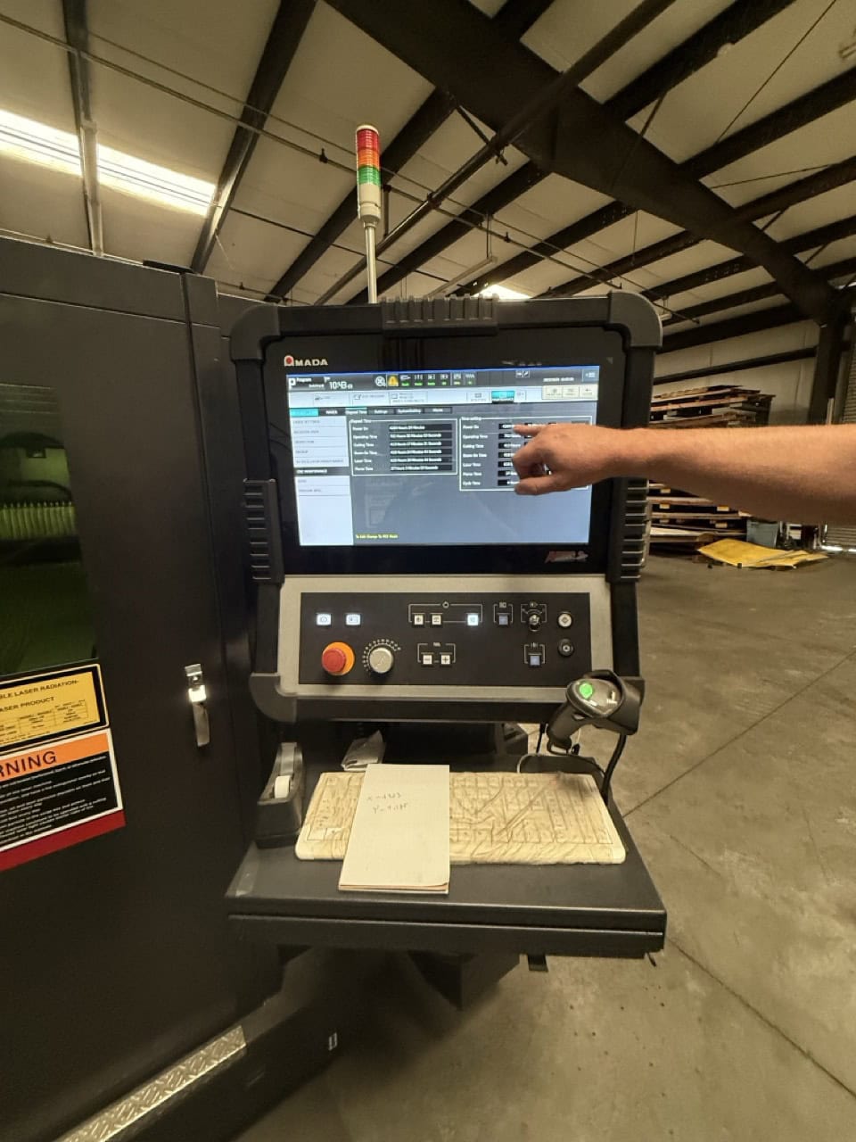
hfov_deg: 85.7
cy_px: 571
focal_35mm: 14
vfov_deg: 102.1
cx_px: 428
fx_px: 462
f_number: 2.2
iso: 400
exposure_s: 1/81
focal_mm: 2.2
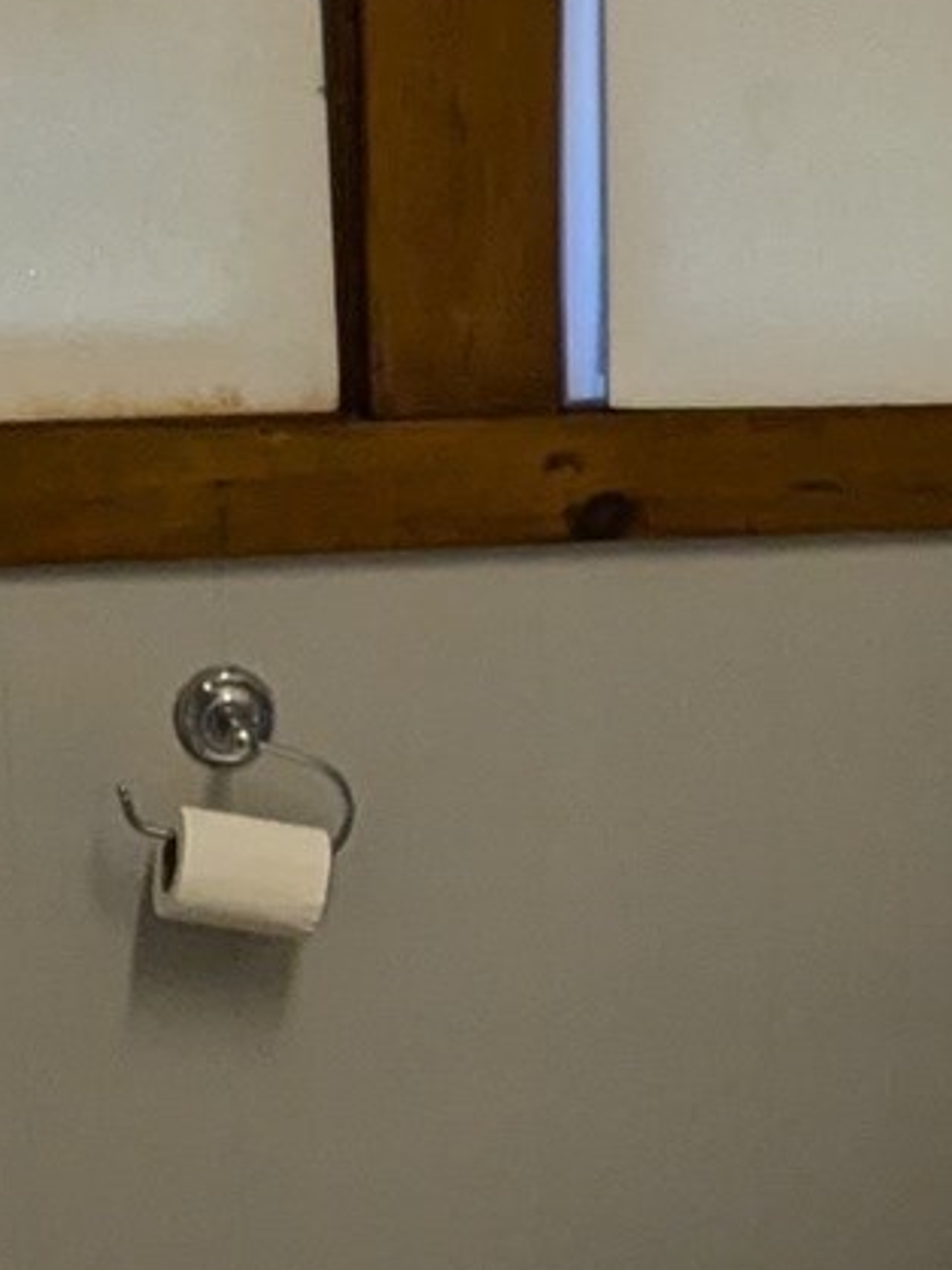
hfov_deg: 14.9
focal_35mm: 99
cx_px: 703
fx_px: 3632
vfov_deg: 19.4
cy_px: 1167
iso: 116
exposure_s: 1/120
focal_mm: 2.22
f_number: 2.2
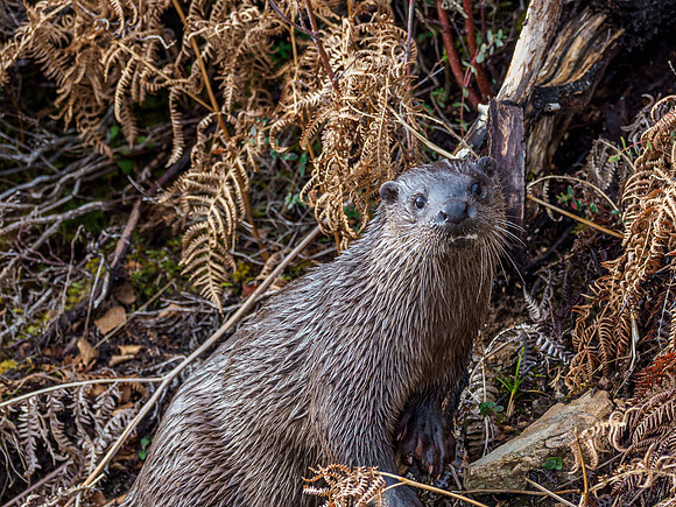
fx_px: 16477
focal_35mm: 844
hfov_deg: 2.4
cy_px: 151
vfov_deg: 1.8
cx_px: 475
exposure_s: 1/250
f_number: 4.5
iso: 500
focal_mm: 300
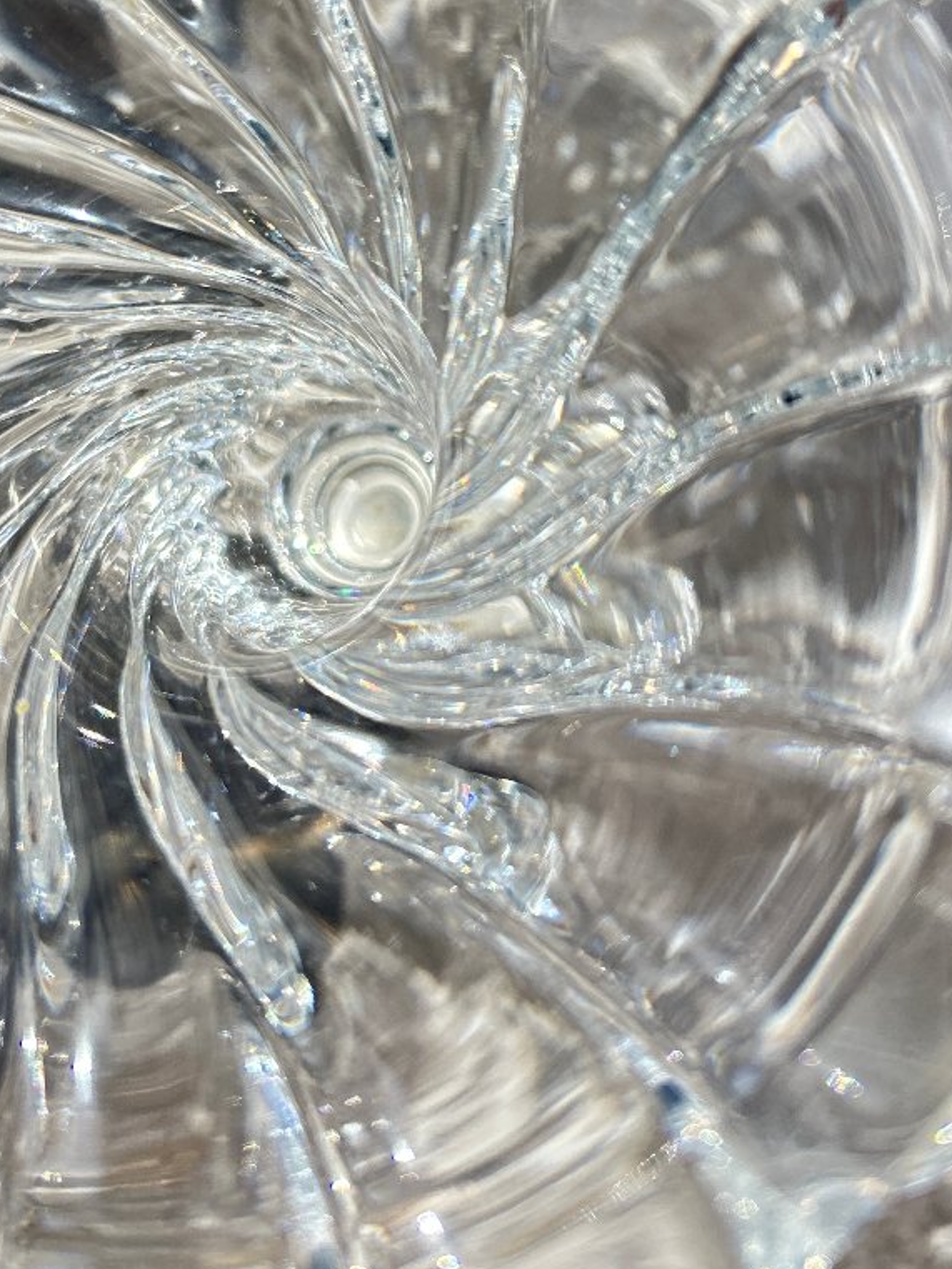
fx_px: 1503
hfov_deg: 35.1
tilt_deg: -72.8
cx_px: 420
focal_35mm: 41
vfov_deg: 44.1
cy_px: 305
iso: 50
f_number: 1.5
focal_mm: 5.7
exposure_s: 1/1645
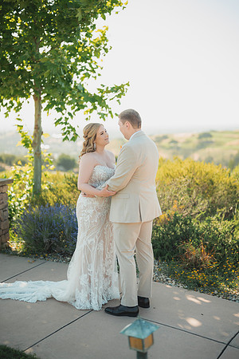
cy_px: 180
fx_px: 498
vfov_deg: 39.6
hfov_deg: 27.0
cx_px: 120
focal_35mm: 50
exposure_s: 1/1250
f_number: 1.4
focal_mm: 50
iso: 50
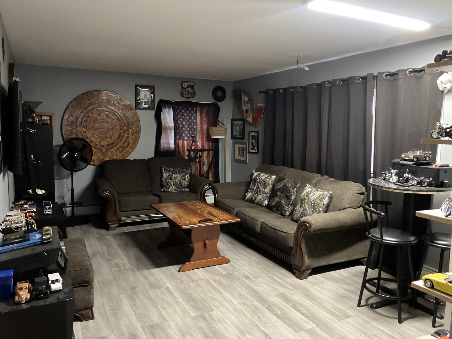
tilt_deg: -5.5
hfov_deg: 63.4
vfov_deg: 49.7
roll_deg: -0.3
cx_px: 226
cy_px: 170
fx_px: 366
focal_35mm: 28
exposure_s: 1/24
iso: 640
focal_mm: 3.99
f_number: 1.8
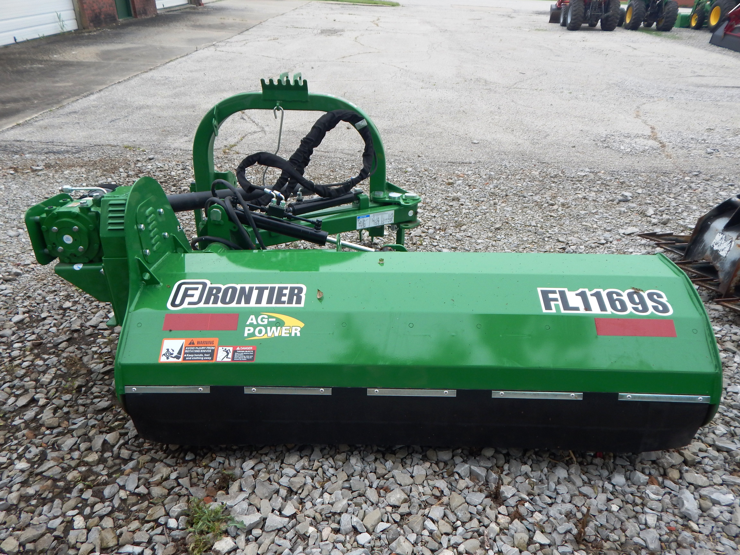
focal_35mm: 25
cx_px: 370
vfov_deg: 54.9
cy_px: 278
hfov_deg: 69.4
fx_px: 534
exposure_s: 1/250
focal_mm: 4.5
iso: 125
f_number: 3.1
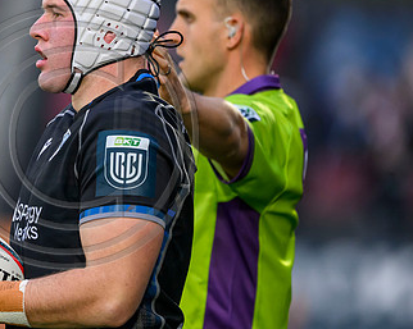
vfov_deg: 1.6
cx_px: 67
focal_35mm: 948
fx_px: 11577
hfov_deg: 2.0
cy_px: 136
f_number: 4
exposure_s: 1/1250
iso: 2500
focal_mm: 560
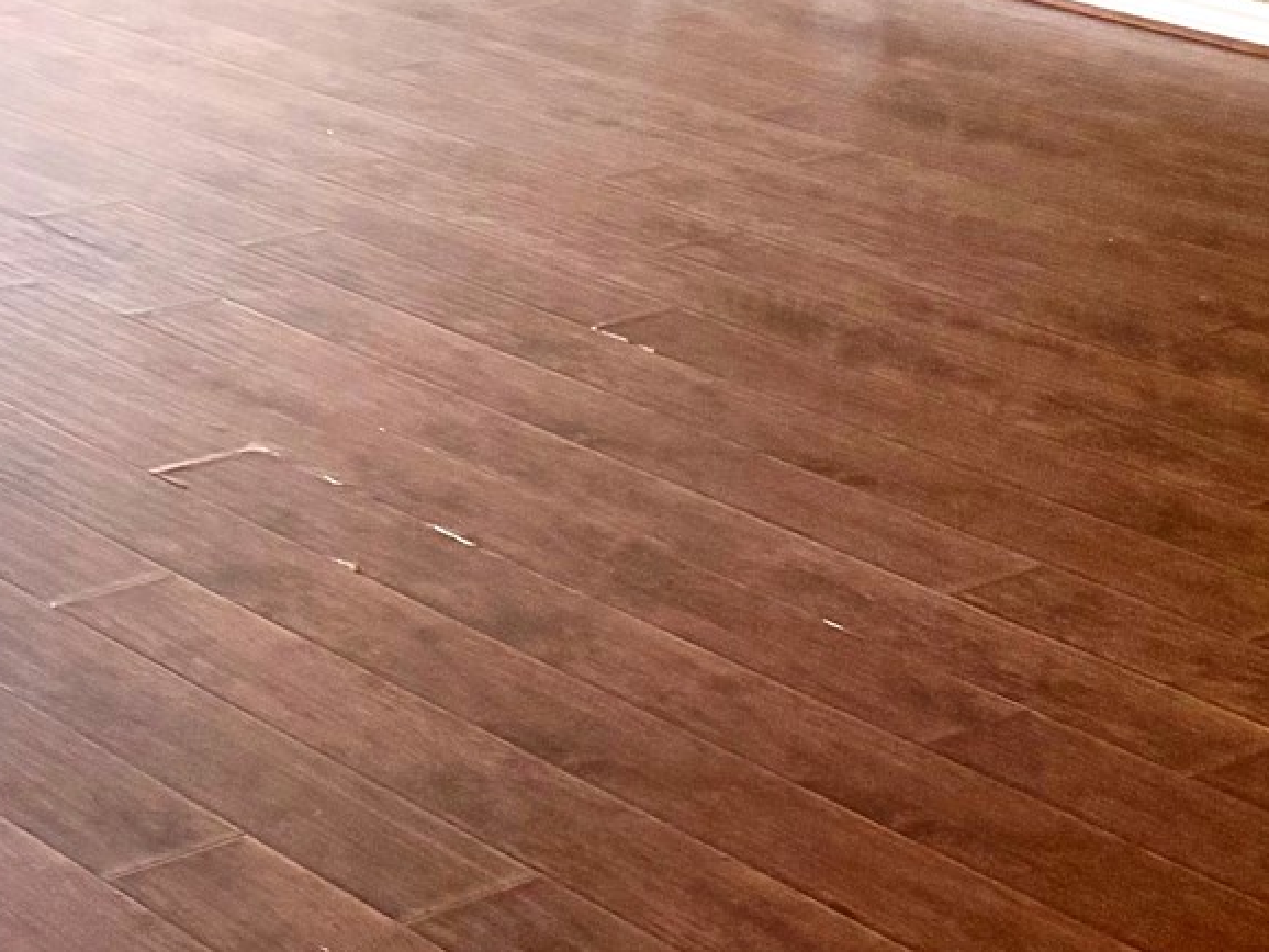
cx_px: -937
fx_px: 3117
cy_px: -325
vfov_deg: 16.3
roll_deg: -0.4
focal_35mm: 85
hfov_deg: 18.6
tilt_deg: -10.0
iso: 160
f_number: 1.78
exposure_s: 1/223
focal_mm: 6.76
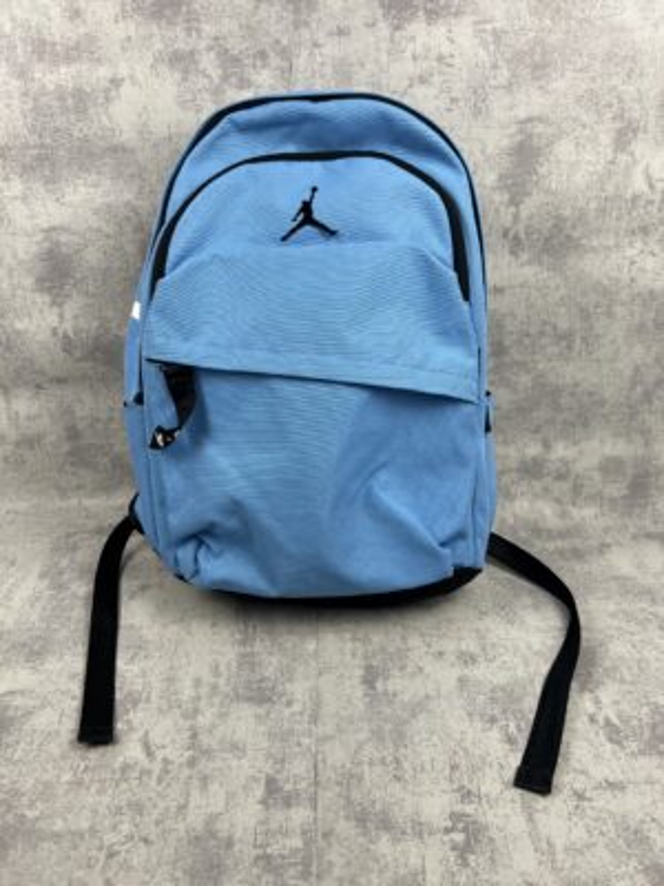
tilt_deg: -24.3
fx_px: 665
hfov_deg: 53.1
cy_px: 443
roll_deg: +2.2
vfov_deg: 67.3
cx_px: 332
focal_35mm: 26
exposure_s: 1/288
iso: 40
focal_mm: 5.7
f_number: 1.5
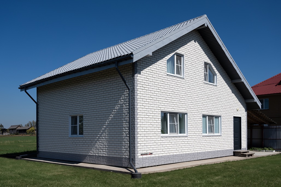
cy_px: 94
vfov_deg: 38.3
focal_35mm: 34
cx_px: 140
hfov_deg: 55.1
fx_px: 269
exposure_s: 1/1000
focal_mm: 34.5
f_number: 6.3
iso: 100
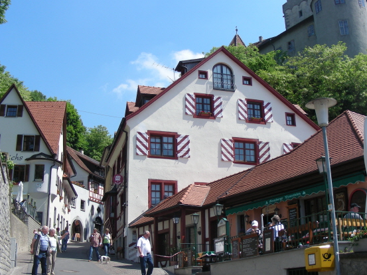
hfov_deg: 42.8
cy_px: 139
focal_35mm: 44
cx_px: 210
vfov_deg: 32.9
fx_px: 467
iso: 50
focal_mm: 6.3
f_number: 4
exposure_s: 1/385
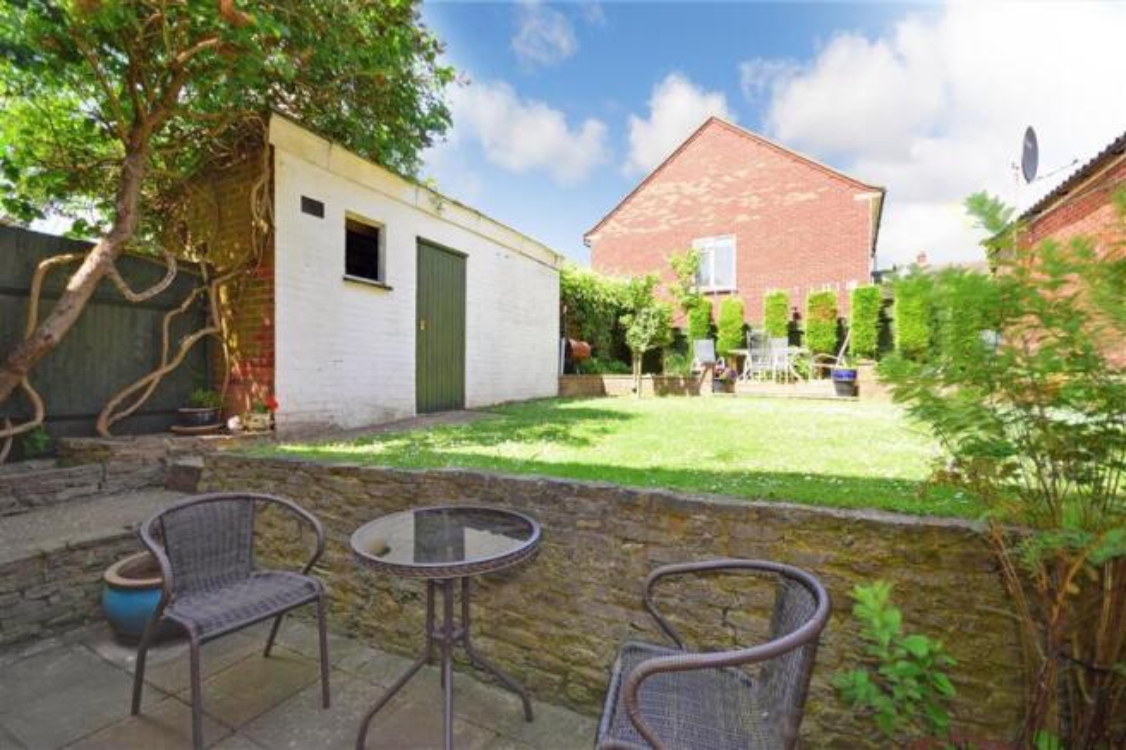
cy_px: 375
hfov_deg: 100.4
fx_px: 469
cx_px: 563
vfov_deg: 77.3
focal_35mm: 15
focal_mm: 10
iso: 160
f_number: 7.1
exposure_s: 1/200
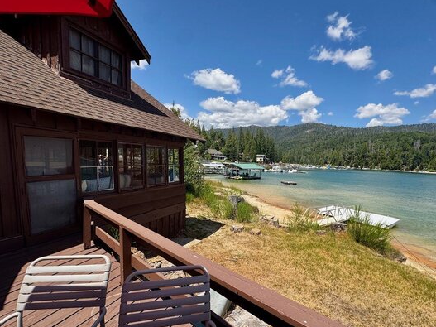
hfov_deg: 90.4
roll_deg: -2.1
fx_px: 214
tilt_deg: -4.3
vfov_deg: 74.4
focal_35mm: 17
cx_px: 251
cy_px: 182
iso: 50
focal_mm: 2.22
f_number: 2.2
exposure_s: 1/1927
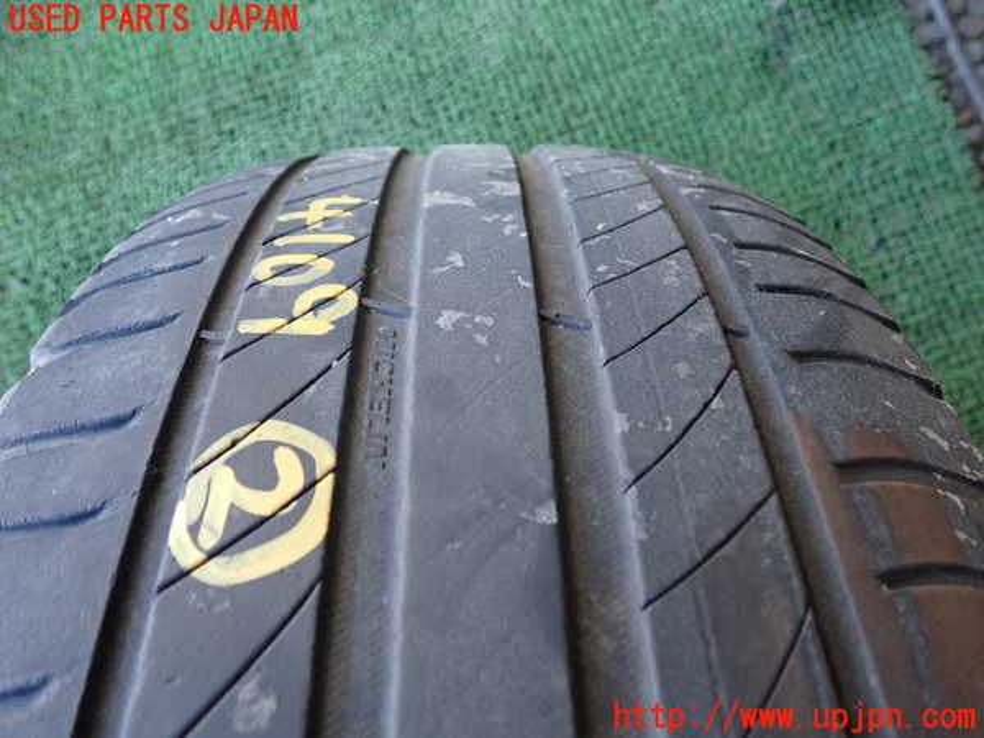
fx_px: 853
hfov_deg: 60.0
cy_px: 369
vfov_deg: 46.8
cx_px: 492
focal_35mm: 30
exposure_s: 1/80
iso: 320
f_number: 2.3
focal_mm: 5.4
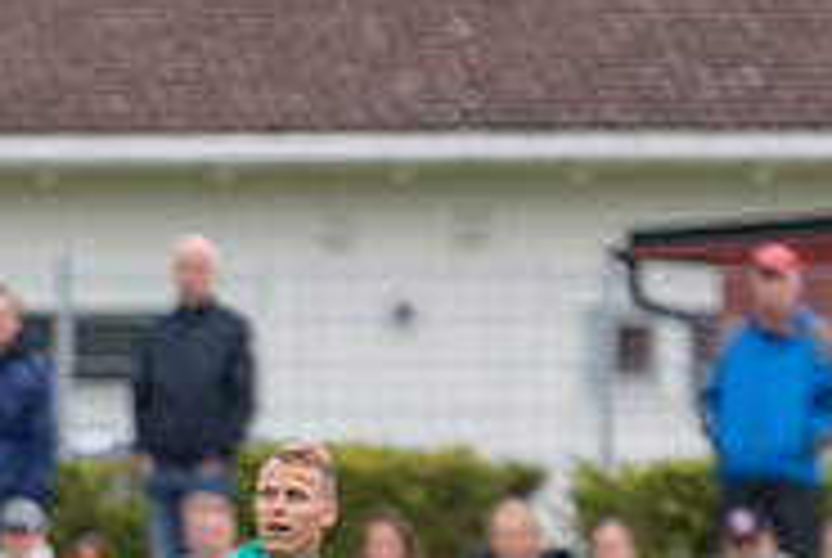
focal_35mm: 834
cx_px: -436
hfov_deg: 2.5
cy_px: 605
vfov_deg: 1.7
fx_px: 19305
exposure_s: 1/1250
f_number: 3.2
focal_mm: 175
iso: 450
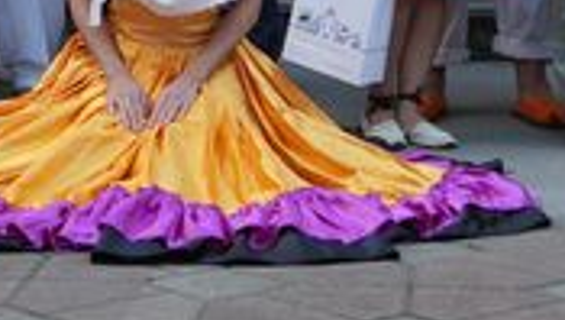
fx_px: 2385
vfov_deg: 7.4
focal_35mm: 159
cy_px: -325
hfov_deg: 13.5
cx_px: 262
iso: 400
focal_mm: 26
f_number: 4
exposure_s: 1/160
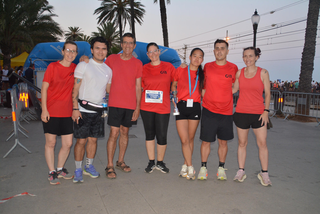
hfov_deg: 57.2
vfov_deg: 40.0
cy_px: 107
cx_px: 160
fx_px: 293
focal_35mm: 33
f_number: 3.5
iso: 800
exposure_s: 1/60
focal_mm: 22
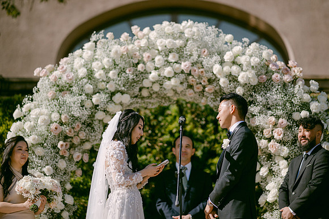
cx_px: 164
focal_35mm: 106
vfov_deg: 12.9
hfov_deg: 19.2
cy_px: 110
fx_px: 973
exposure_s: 1/26000
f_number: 1.4
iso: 200
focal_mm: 105
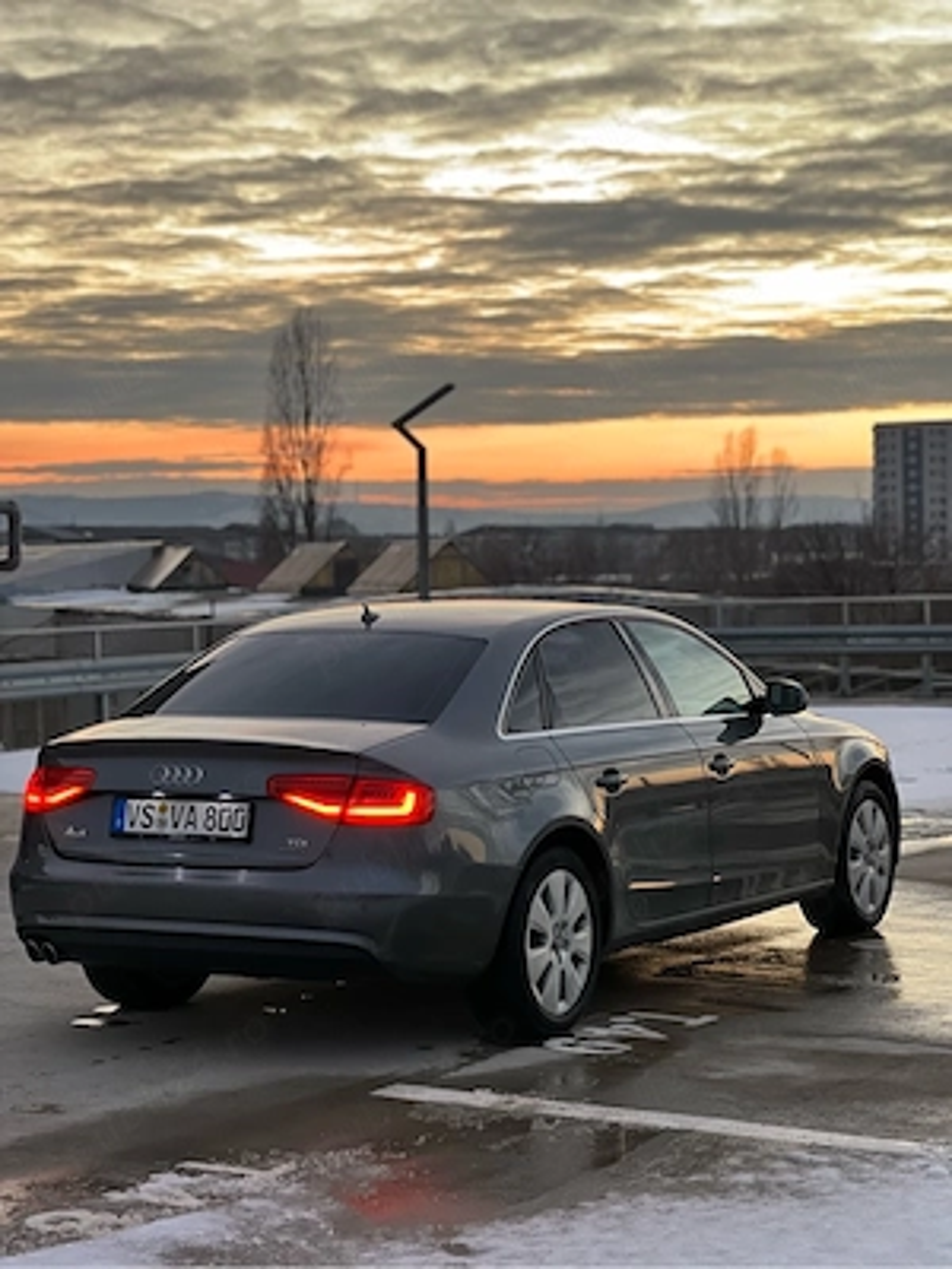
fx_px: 2824
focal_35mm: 77
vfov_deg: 25.3
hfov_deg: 19.1
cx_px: 476
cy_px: 634
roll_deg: +1.3
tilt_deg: +0.9
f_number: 2.8
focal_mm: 9
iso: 250
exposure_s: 1/40
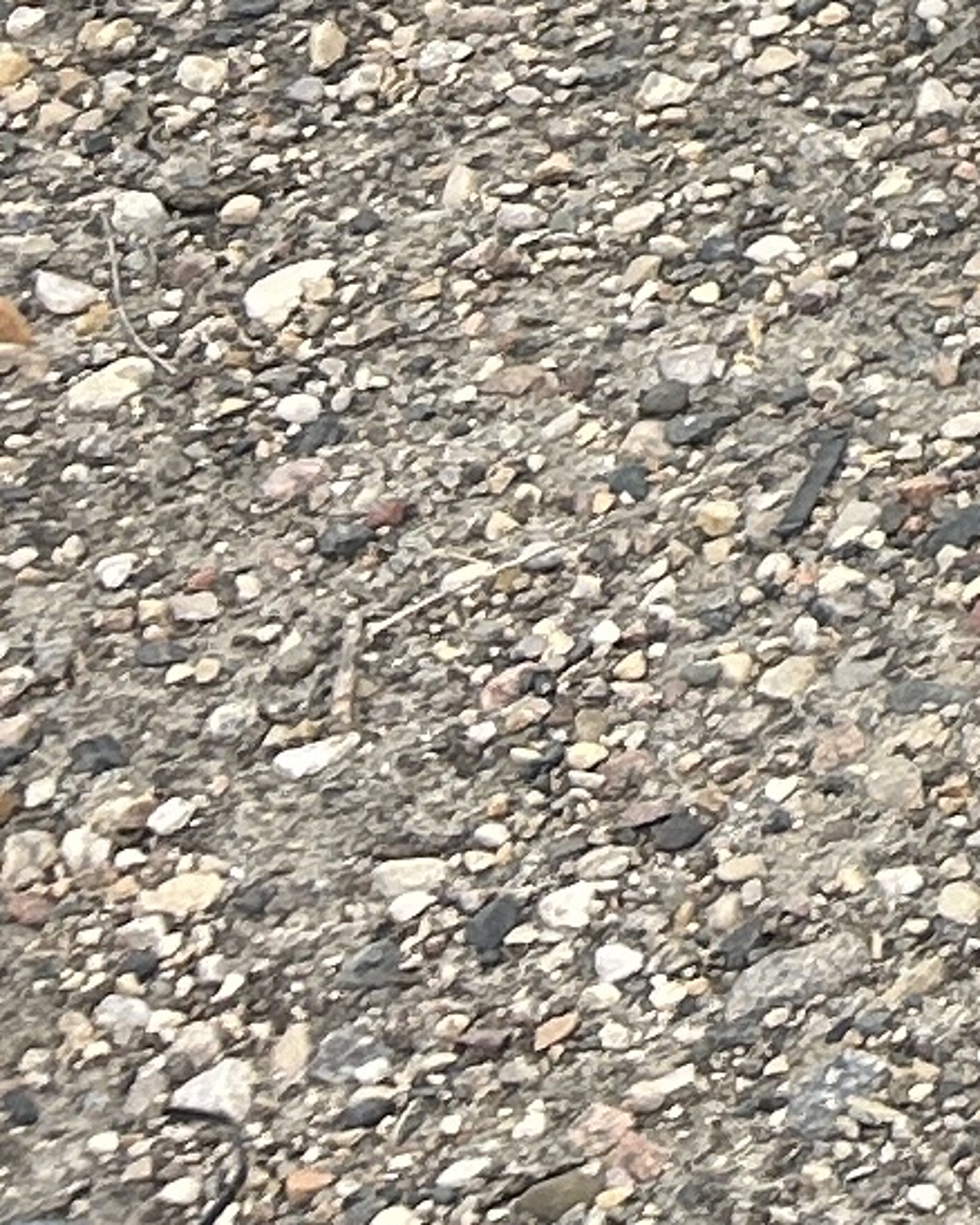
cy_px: -1765
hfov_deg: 6.4
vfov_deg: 9.2
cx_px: 4153
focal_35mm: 187
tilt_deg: -19.7
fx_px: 6776
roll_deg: +0.1
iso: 50
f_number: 1.5
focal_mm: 5.7
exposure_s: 1/982
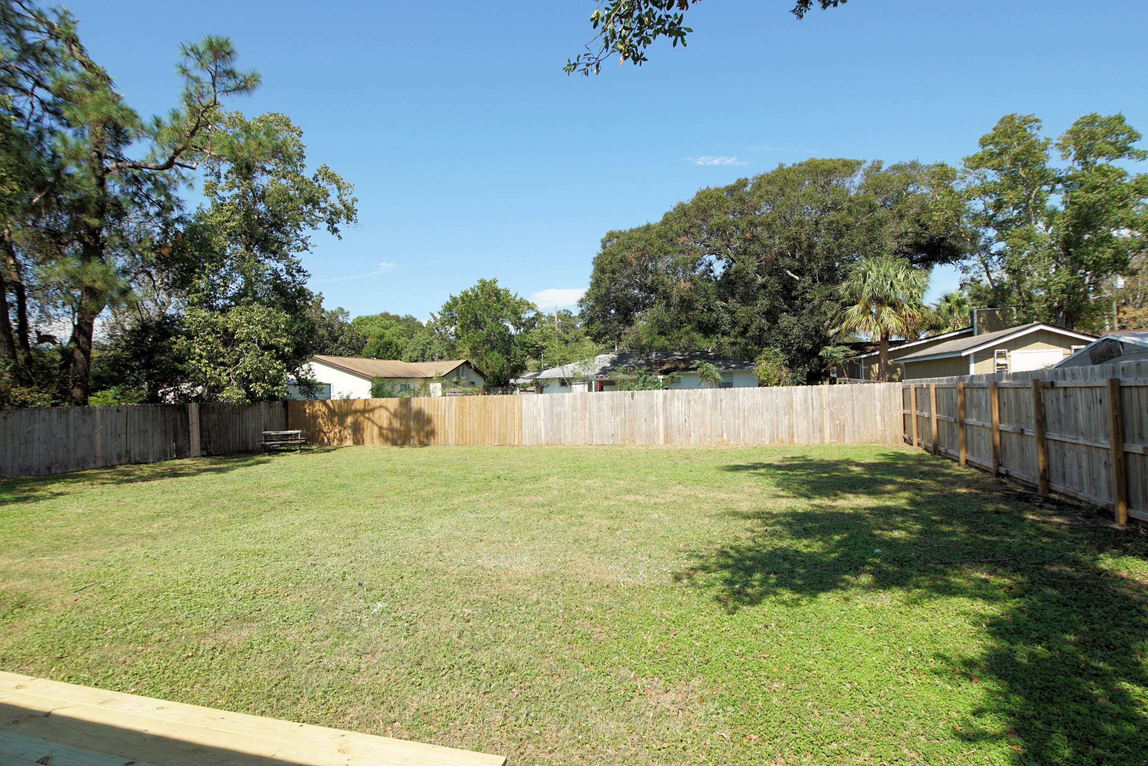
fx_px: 574
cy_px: 383
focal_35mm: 18
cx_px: 574
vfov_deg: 67.4
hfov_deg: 90.0
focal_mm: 12
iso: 100
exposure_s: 1/160
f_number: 7.1
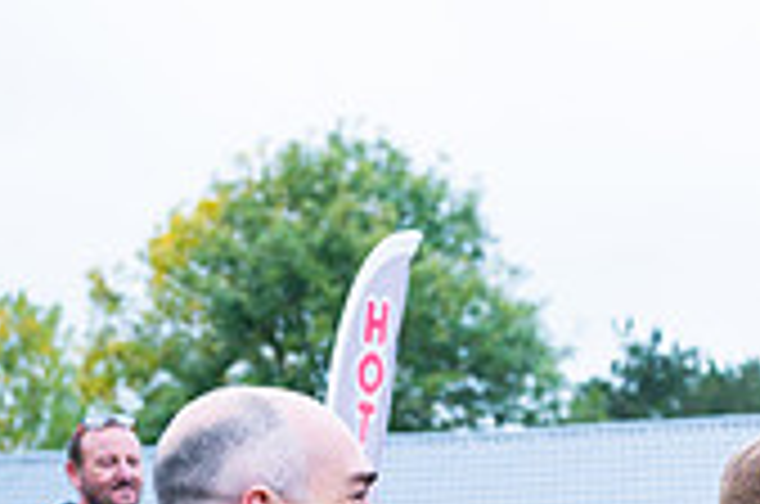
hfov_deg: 11.4
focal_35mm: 172
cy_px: 855
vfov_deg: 7.7
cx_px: 1160
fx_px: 3624
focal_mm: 50
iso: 500
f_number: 4
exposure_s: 1/800
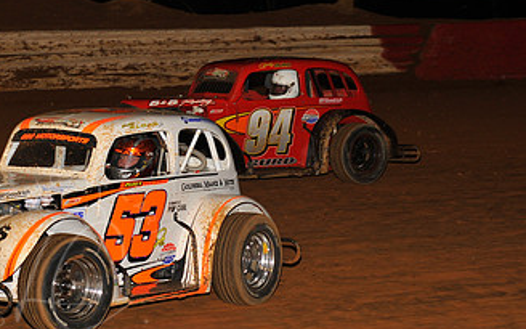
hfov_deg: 11.6
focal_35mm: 180
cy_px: 120
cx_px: 72
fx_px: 2580
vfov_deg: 7.3
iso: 500
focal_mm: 100
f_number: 7.1
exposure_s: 1/250
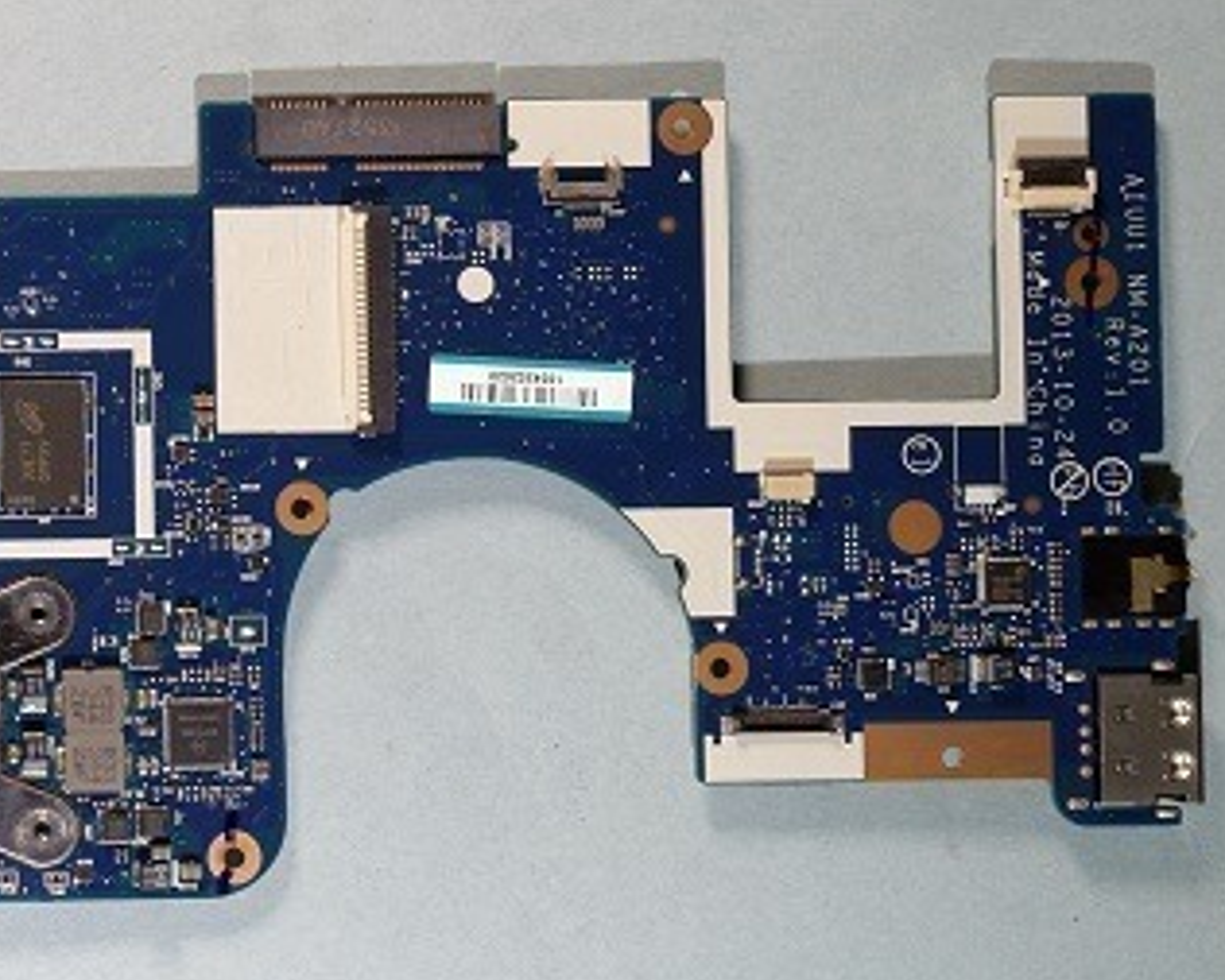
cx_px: -124
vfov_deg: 19.2
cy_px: 399
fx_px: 2901
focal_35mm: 80
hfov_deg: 22.5
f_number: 8
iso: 100
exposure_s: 1/6
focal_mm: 24
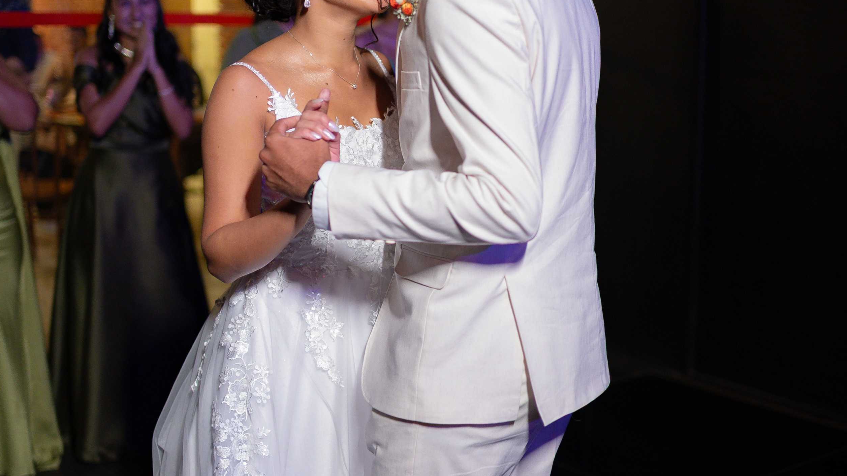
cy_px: 224
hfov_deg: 37.2
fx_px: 1258
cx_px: 418
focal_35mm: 56
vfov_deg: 21.4
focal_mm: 35
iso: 2000
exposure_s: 1/400
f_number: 1.4
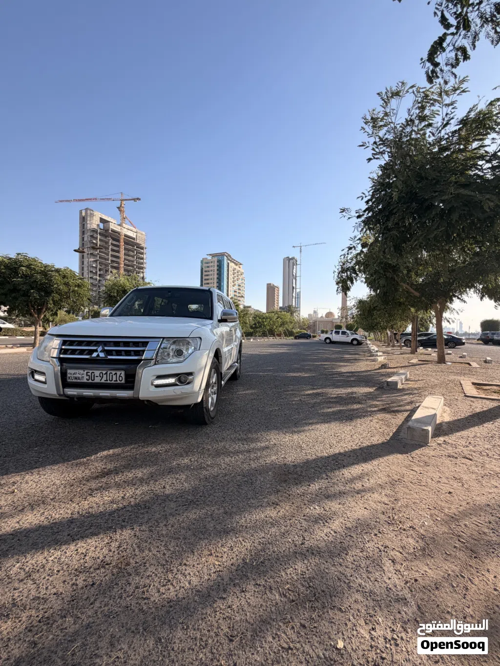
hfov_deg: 85.7
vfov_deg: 102.1
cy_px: 333
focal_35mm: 14
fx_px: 270
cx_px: 250
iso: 32
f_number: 2.2
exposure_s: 1/770
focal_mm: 2.22
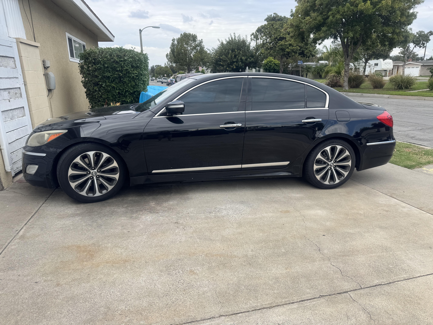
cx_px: 216
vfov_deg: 56.8
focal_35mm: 24
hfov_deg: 71.6
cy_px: 162
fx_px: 300
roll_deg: -1.8
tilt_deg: -15.7
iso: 80
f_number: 1.78
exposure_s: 1/1597
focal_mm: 6.76
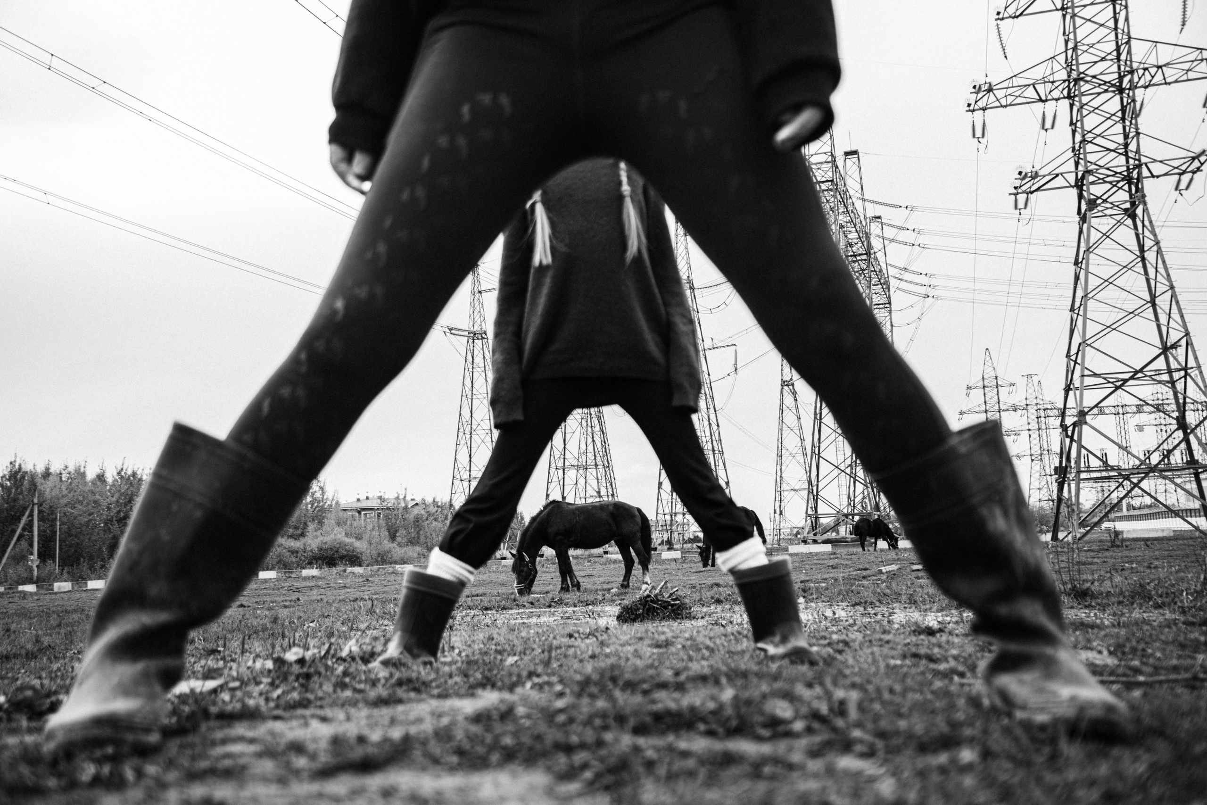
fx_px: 1207
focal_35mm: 36
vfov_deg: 36.9
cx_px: 604
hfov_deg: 53.1
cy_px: 402
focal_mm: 36
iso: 320
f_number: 4
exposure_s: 1/320
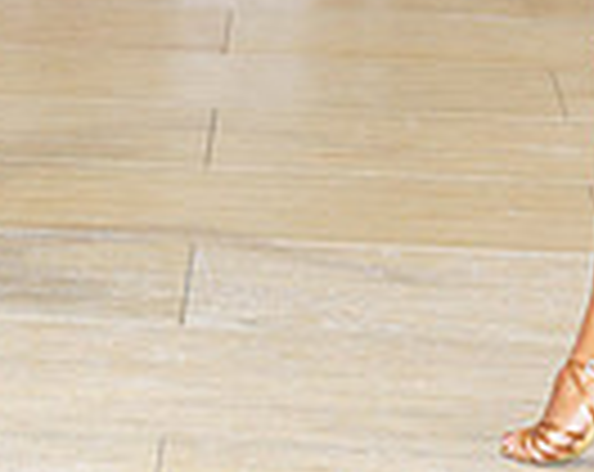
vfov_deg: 6.4
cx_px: 139
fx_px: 4140
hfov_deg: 8.2
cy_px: -424
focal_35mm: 236
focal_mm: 52
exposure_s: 1/160
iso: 400
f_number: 2.8
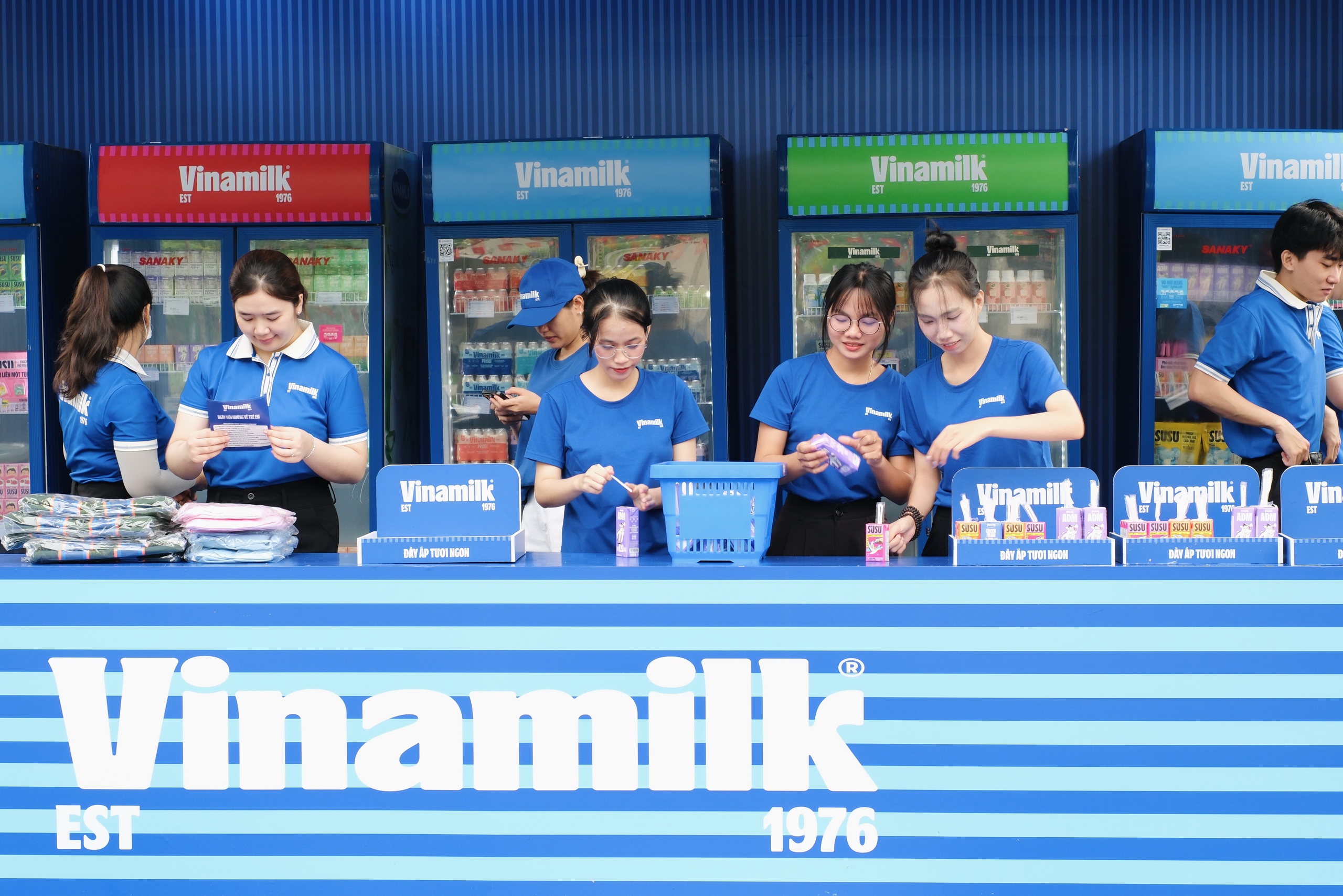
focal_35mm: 53
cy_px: 448
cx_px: 672
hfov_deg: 37.5
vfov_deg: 25.5
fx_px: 1977
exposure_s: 1/125
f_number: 5.6
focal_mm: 35
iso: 400
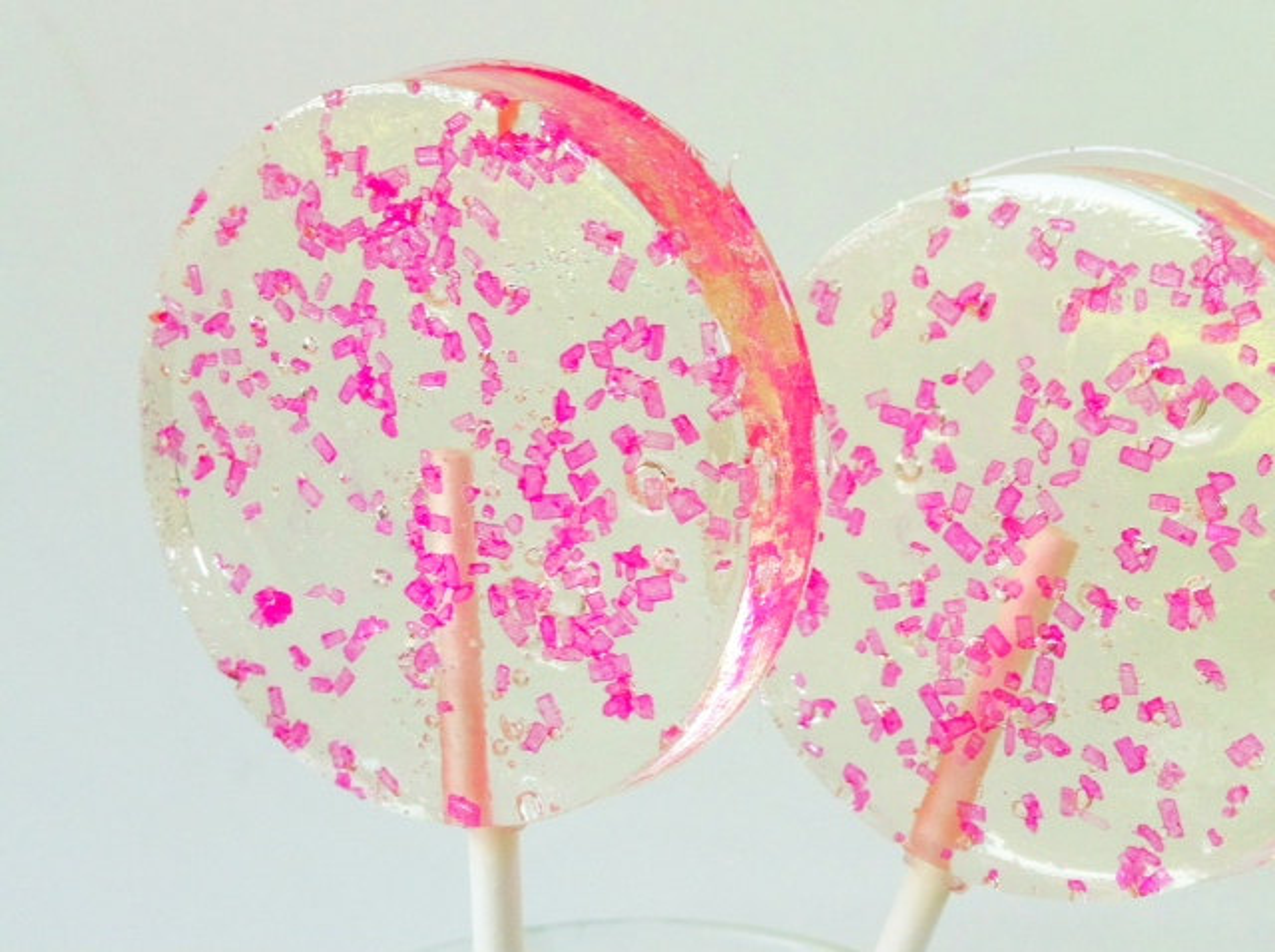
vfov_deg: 40.6
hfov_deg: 52.7
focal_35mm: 35
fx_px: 1287
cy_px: 476
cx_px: 638
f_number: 2.8
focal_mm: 3.85
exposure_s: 1/138
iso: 80
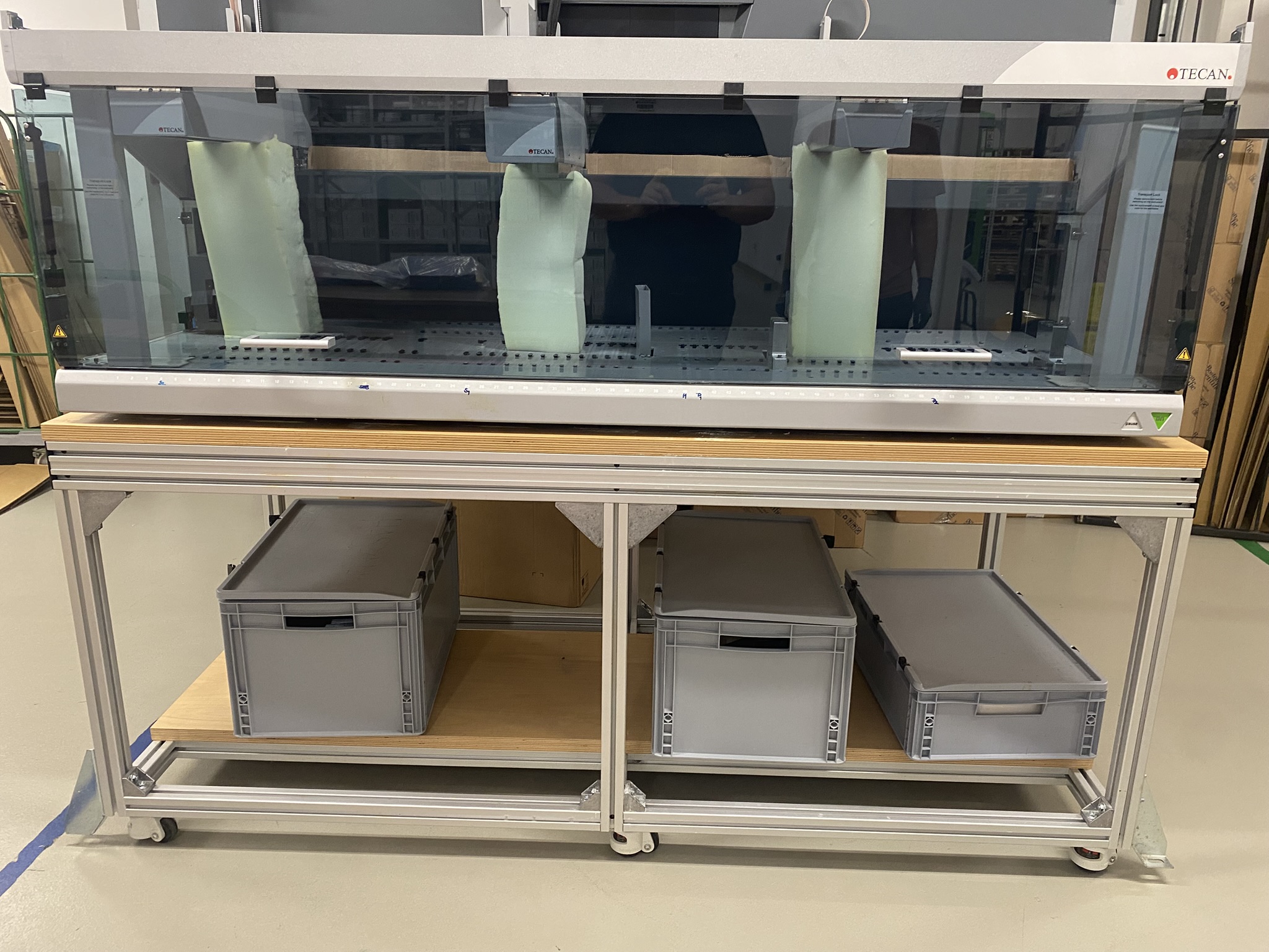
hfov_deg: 67.3
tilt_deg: -16.0
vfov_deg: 53.1
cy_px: 476
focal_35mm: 26
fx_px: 953
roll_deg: -1.3
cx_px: 634
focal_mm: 4.25
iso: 200
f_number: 1.8
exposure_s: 1/50
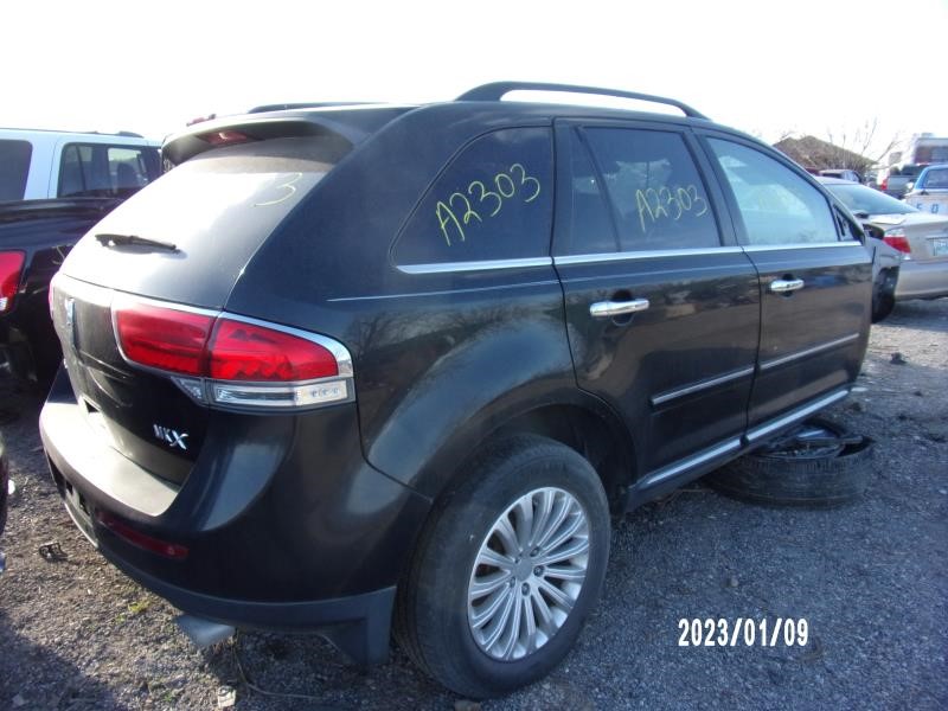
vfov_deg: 56.8
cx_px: 474
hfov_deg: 71.6
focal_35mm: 24
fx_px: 657
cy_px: 356
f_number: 3.3
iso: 80
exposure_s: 1/150
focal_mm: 4.3
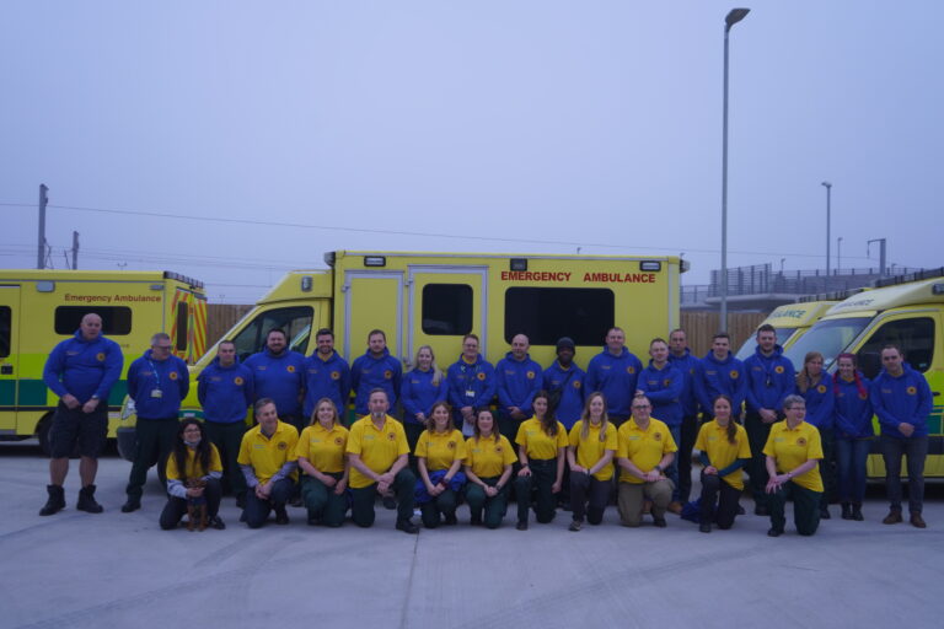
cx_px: 472
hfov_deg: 61.9
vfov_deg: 43.6
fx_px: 787
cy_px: 314
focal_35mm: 30
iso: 500
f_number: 4
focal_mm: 30
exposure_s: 1/160
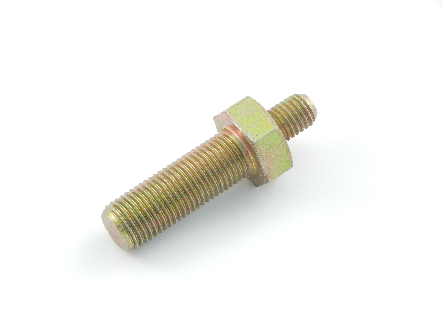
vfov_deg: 9.3
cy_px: 166
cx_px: 221
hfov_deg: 12.3
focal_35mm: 160
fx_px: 2043
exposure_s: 1/30
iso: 280
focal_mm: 28.7
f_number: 5.1
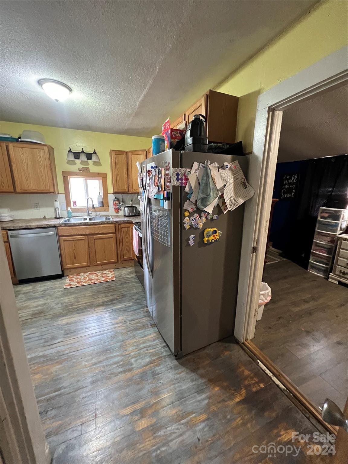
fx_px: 174
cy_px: 232
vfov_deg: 106.2
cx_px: 174
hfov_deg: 89.9
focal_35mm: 13
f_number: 1.8
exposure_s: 1/40
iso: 800
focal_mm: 1.57
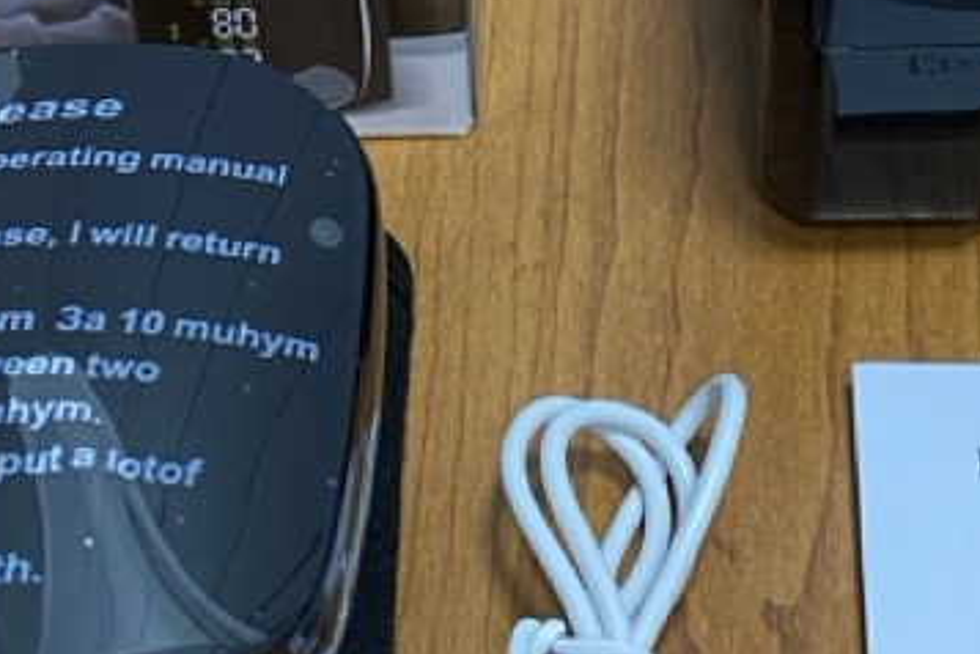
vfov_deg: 13.9
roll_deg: +0.5
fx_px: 2640
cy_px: 22
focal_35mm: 97
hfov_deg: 21.0
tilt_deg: -39.8
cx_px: 579
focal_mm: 4.25
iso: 160
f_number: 1.8
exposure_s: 1/50
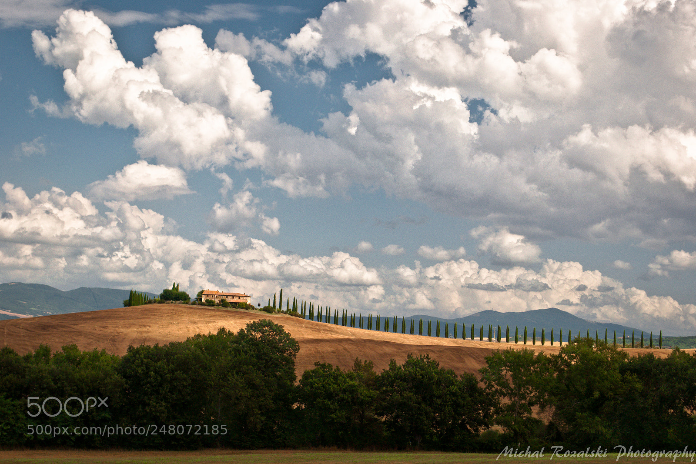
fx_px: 1450
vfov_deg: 18.2
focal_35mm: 75
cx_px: 348
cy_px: 232
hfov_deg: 27.0
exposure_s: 1/200
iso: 200
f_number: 13
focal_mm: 50
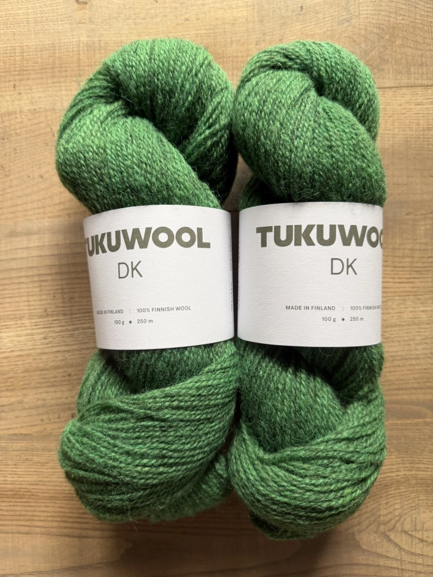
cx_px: 216
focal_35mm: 24
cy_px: 288
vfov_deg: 71.6
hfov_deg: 56.8
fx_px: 400
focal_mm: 6.76
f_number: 1.78
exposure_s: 1/93
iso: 200
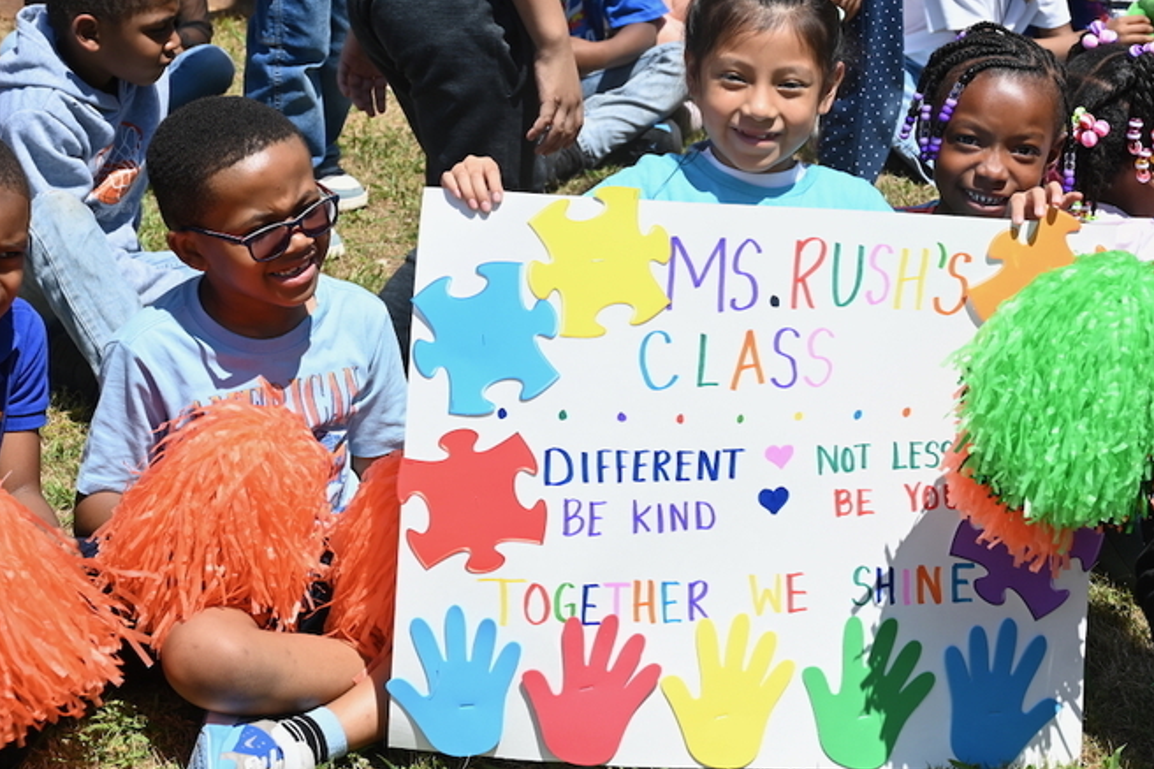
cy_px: 255
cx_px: 672
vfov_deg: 15.3
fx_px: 2852
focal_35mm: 89
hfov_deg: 22.9
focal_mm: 57
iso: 100
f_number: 6.3
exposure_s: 1/320
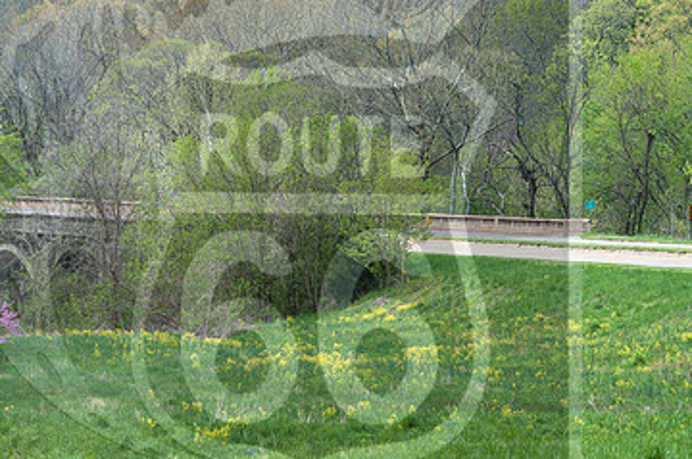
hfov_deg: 6.3
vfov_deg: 4.2
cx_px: 211
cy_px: 193
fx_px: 6258
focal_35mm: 326
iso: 160
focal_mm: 135
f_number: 8
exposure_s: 1/250
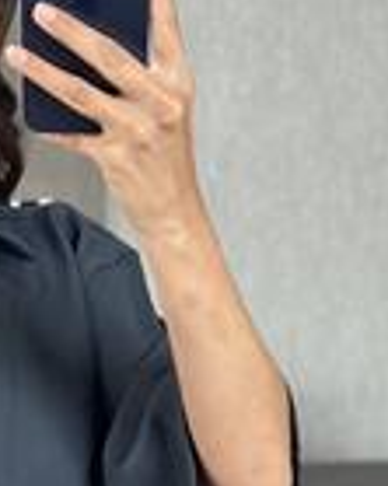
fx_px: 2457
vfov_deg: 11.2
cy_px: 486
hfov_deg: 8.9
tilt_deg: -15.2
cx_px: -91
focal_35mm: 171
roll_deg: +3.7
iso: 125
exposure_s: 1/75
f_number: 1.78
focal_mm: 6.86
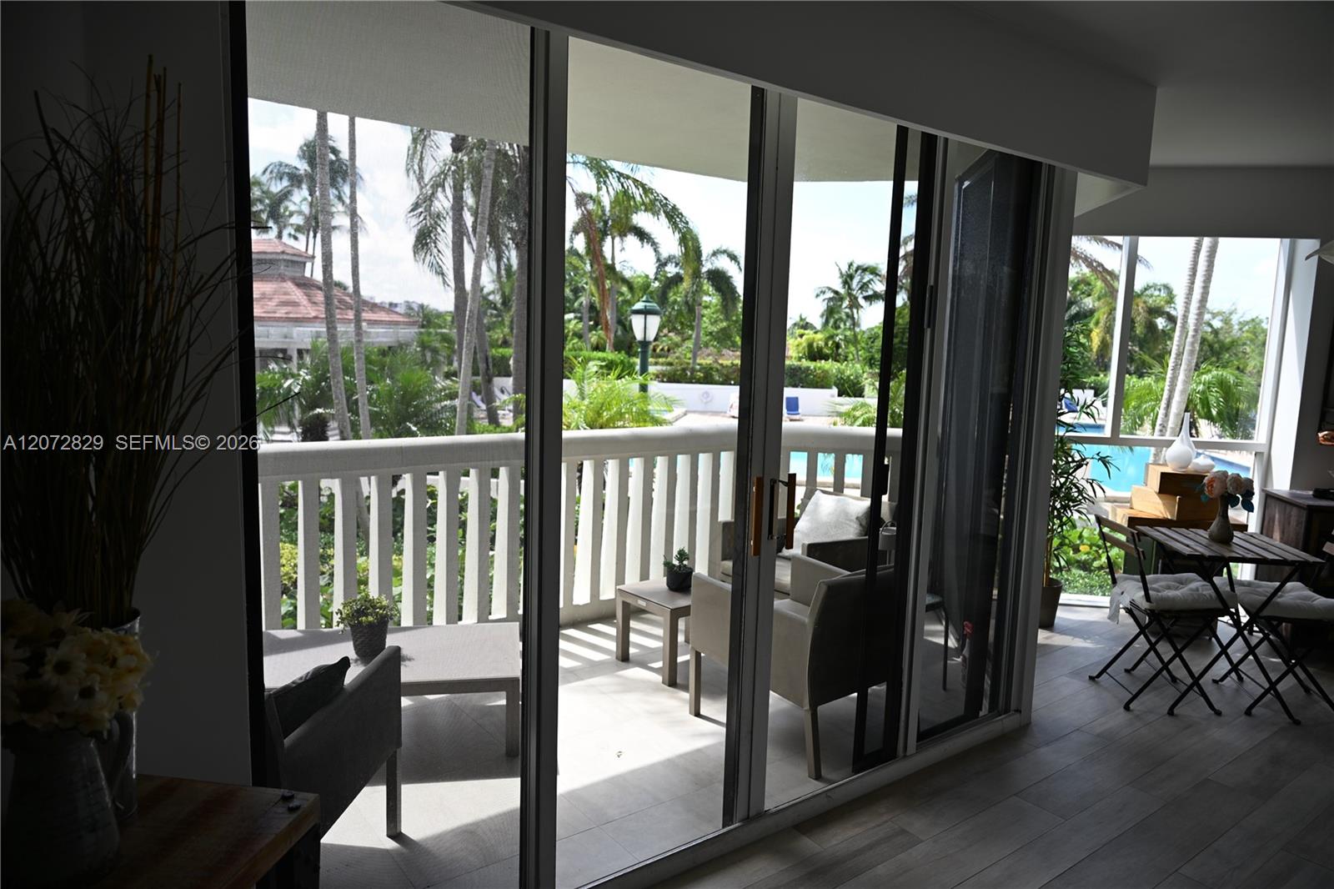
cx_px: 667
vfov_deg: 53.1
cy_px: 444
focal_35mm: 24
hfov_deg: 73.8
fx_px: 889
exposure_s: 1/160
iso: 100
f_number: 4
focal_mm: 24
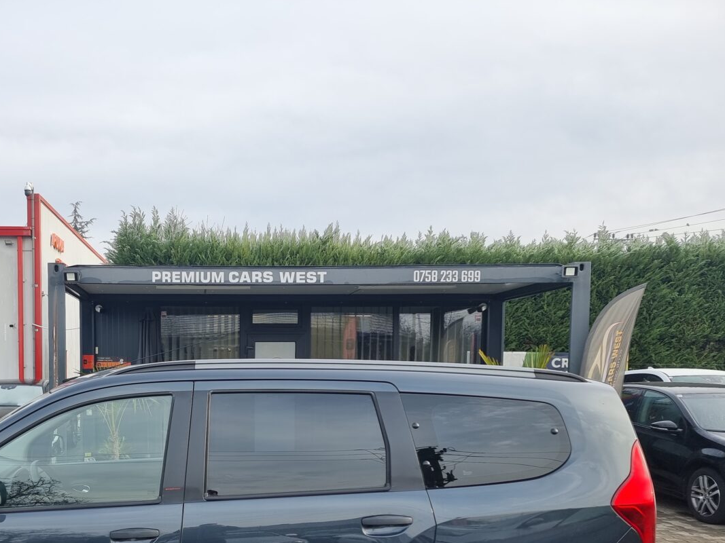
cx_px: 185
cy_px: 405
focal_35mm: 36
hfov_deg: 49.4
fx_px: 754
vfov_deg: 38.7
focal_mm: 6.7
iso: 50
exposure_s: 1/258
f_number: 1.8
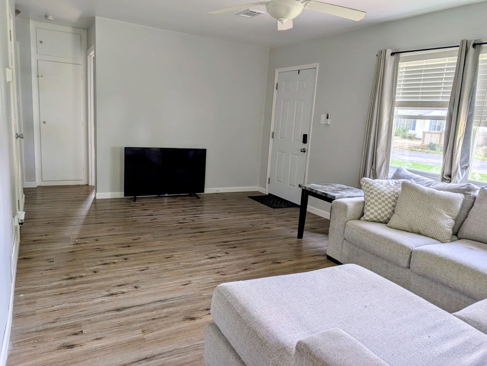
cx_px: 244
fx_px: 338
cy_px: 183
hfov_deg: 71.5
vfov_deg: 56.9
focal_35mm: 24
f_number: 1.68
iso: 22
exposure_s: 1/120
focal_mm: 6.9
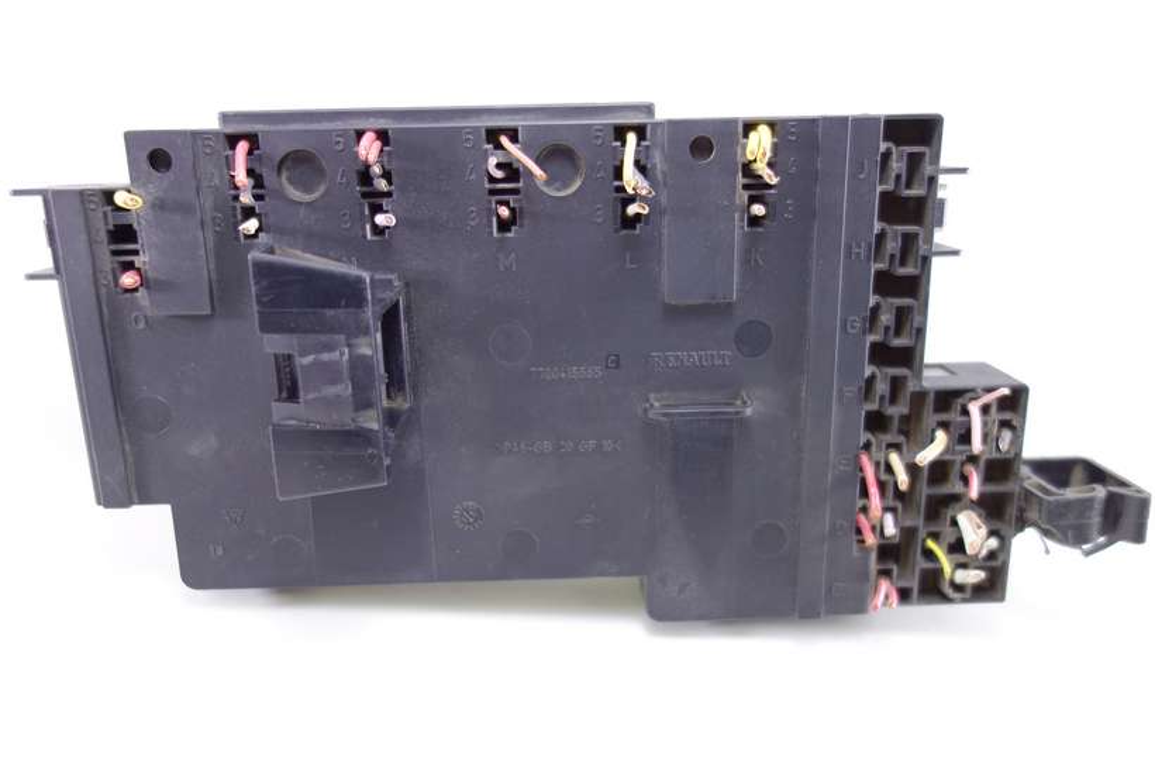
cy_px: 386
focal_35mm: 28
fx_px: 898
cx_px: 578
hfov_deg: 65.5
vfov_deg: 46.4
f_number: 1.8
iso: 125
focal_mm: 10.4
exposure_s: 1/50
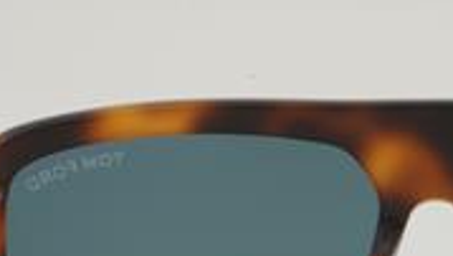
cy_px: 266
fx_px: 2104
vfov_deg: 6.9
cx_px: 438
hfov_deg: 12.2
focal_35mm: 175
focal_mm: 50
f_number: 32
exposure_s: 1/3
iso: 100
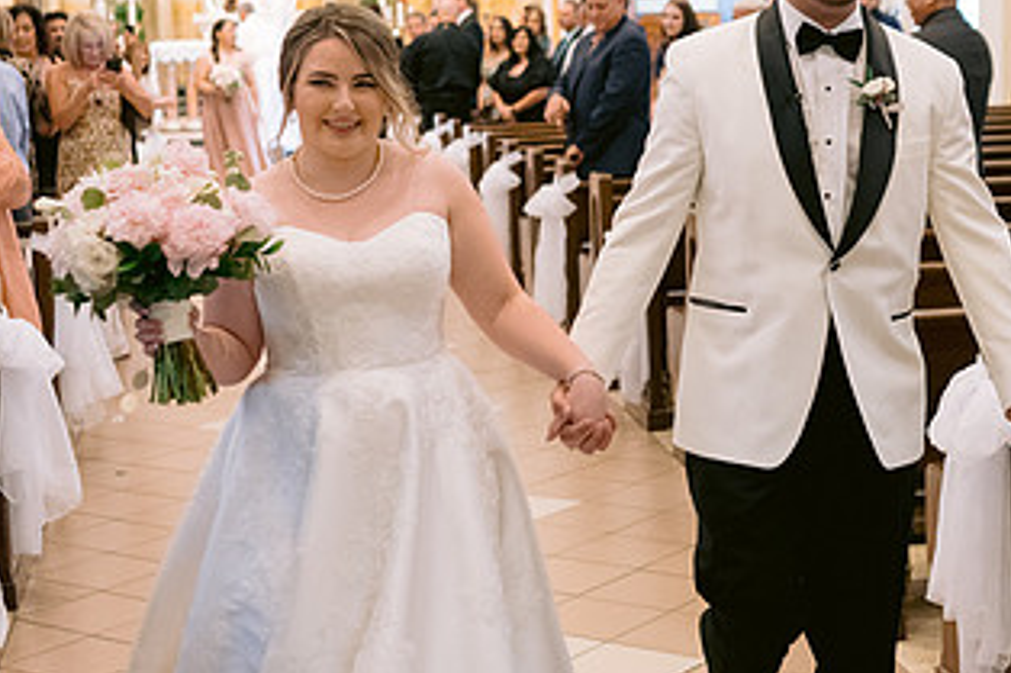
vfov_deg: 18.4
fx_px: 2077
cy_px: 312
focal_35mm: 74
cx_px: 597
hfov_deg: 27.3
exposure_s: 1/160
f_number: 2.5
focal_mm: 35
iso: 1600
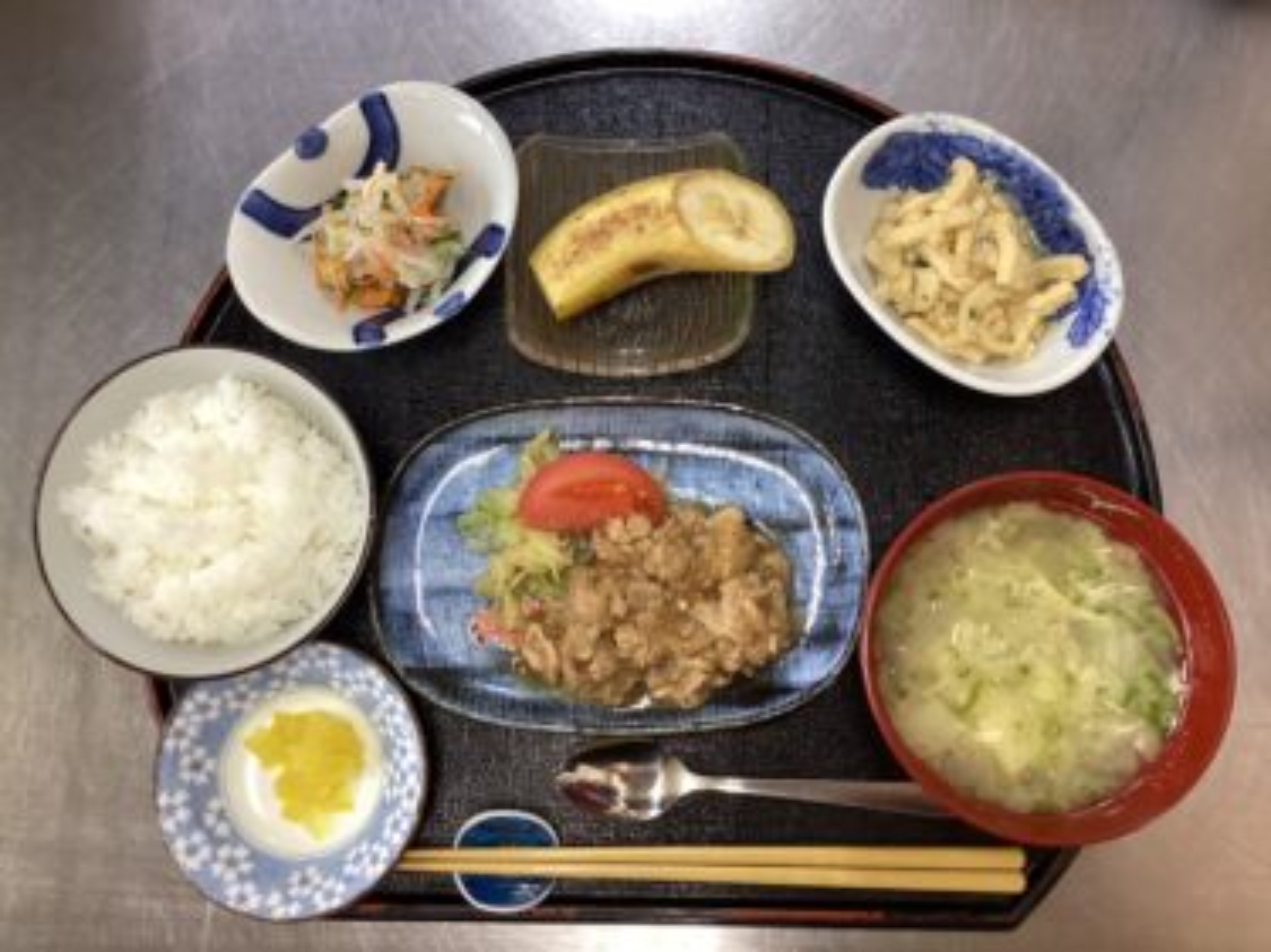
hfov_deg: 58.4
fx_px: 1138
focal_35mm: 31
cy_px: 476
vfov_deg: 45.4
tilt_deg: -80.5
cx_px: 636
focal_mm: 3.3
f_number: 2.4
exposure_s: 1/60
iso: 160
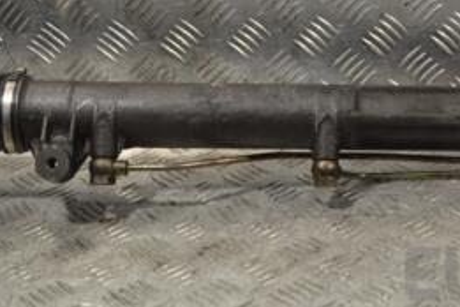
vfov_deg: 13.6
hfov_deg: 20.1
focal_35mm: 100
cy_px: 39
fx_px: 1280
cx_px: 372
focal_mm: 29
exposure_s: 1/30
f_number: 4.5
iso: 110
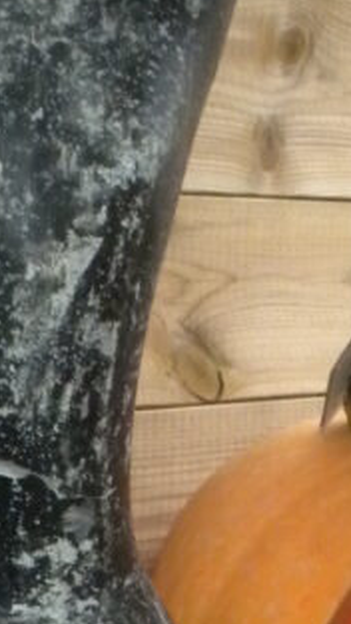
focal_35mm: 132
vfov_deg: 15.9
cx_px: 136
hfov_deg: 9.2
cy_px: 650
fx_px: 2185
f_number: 3.5
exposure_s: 1/30
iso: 400
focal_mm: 6.6
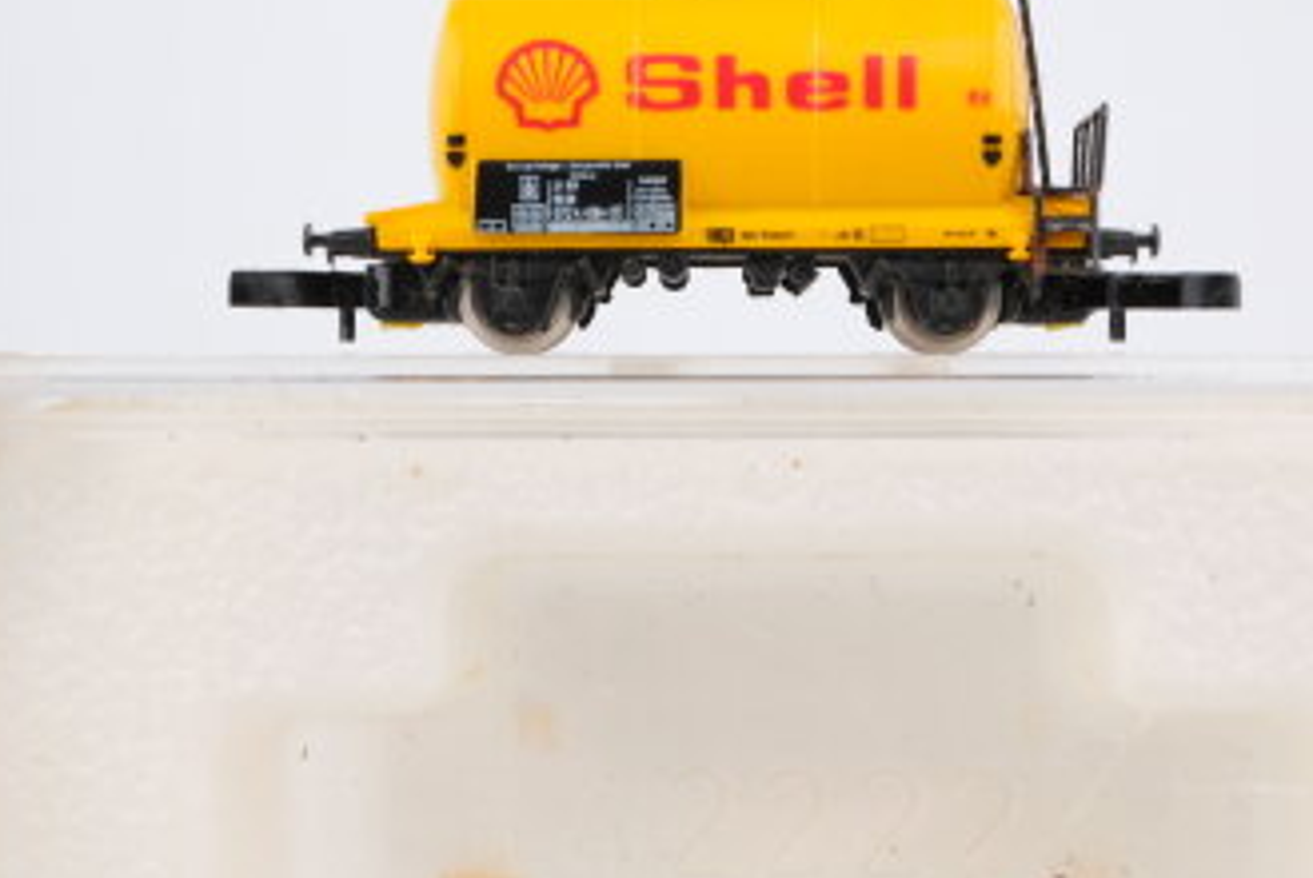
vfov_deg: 16.7
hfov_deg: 24.7
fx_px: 2993
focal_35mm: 82
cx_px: 726
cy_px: 575
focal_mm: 30
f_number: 11
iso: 400
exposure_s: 1/125
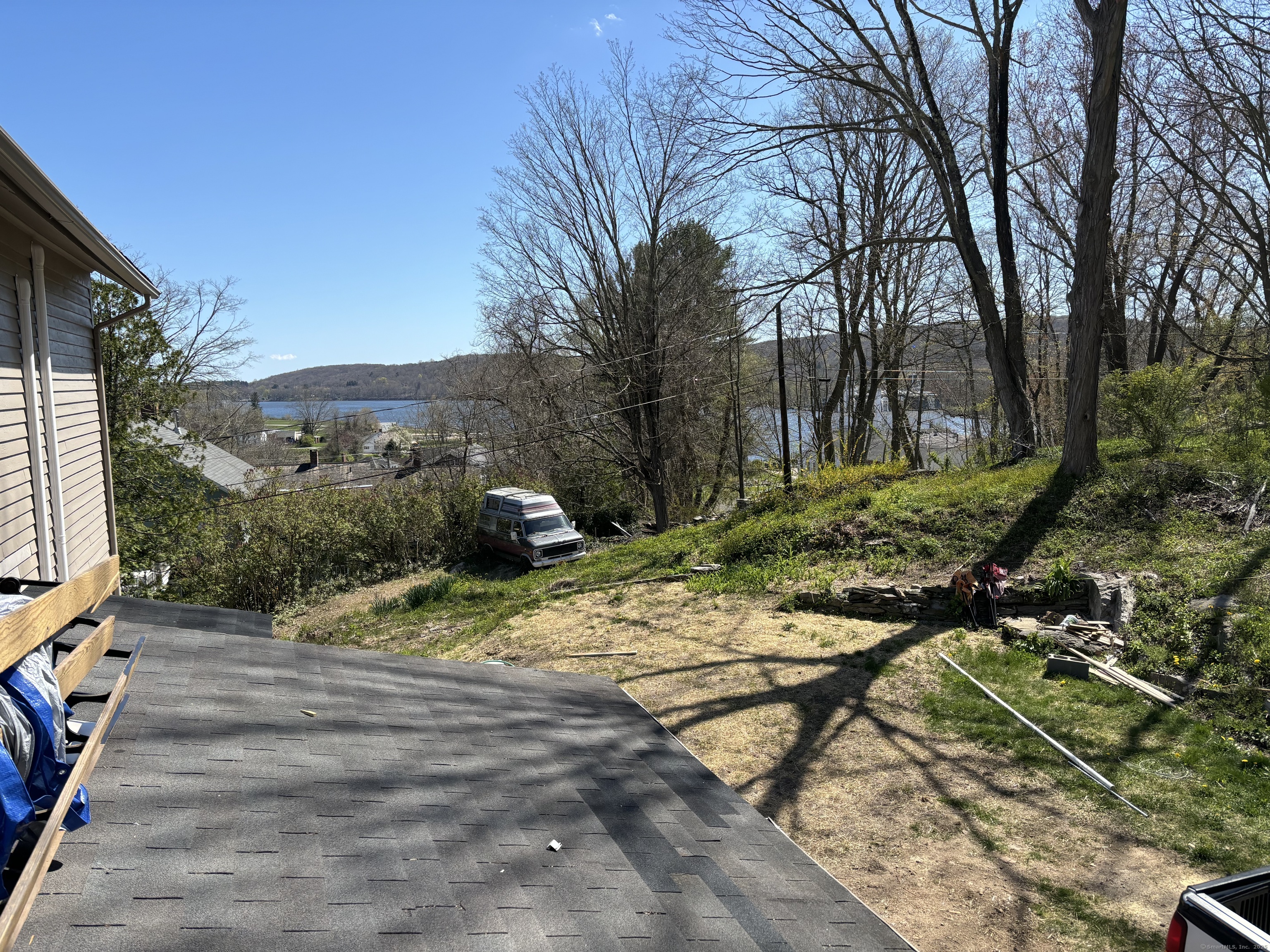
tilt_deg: -7.7
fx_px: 954
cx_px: 635
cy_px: 476
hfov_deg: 67.3
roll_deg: +0.9
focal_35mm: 26
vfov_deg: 53.1
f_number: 1.6
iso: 50
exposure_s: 1/2451
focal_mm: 5.96
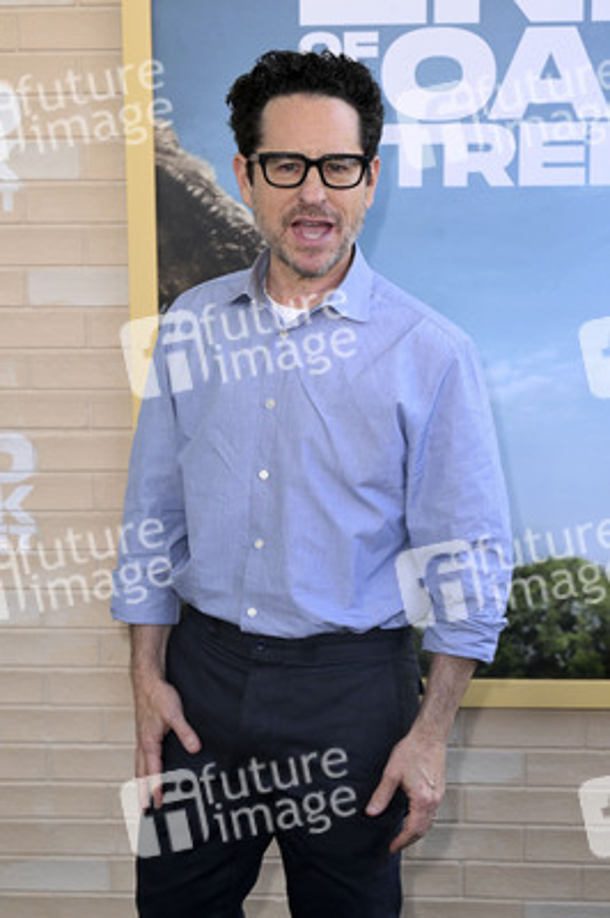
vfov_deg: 29.7
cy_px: 459
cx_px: 305
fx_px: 1731
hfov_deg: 20.0
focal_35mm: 68
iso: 640
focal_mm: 68
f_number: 6.3
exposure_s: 1/250
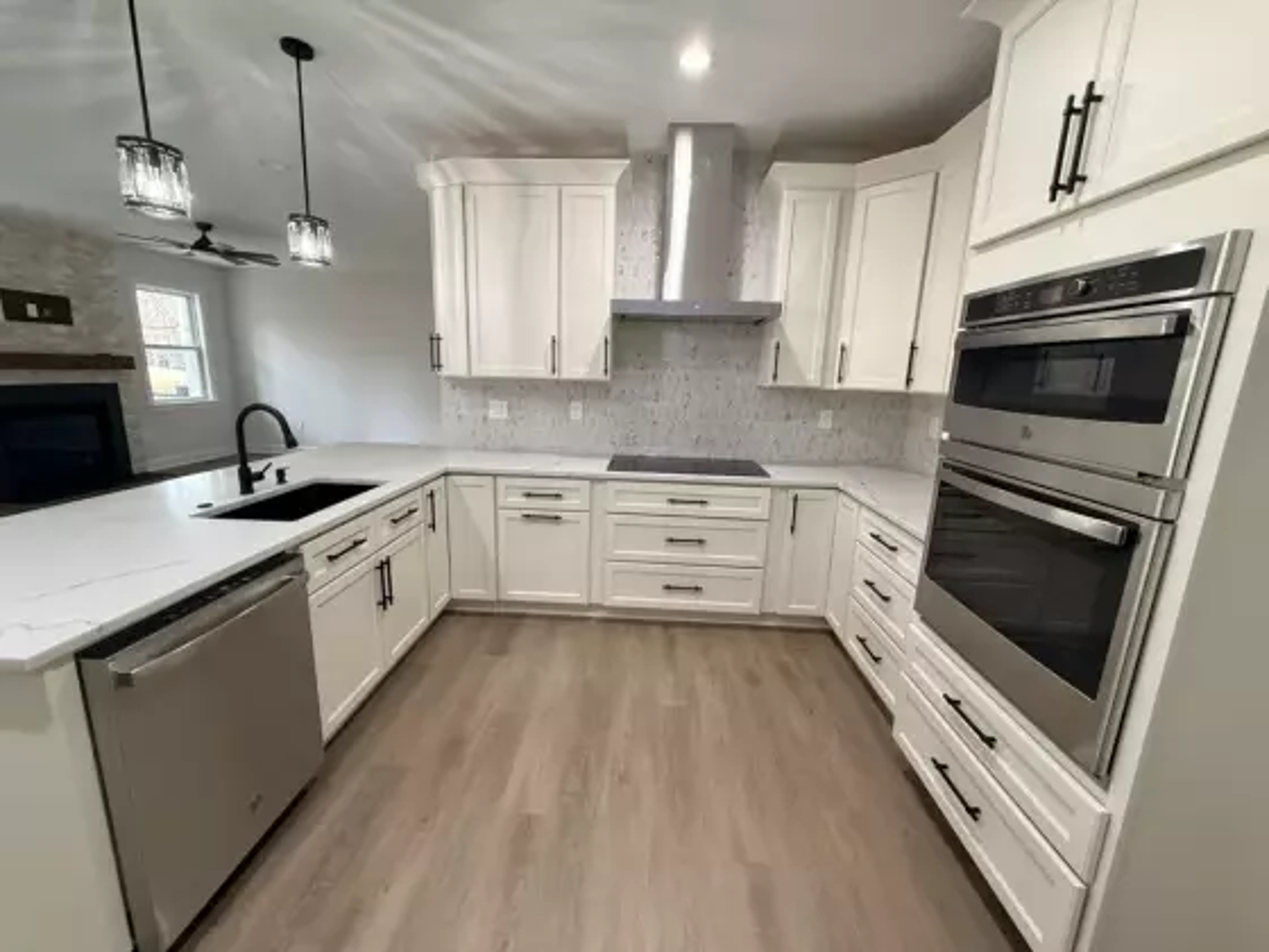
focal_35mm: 14
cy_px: 476
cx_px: 634
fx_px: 513
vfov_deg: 85.7
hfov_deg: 102.1
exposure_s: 1/60
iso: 200
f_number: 2.2
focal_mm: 2.22
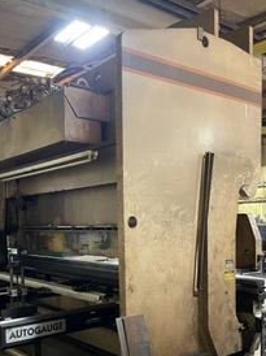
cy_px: 242
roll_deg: +1.6
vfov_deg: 48.1
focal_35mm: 38
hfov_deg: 37.2
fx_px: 390
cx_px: 87
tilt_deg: -2.8
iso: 500
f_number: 1.6
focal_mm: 4.2
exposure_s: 1/30
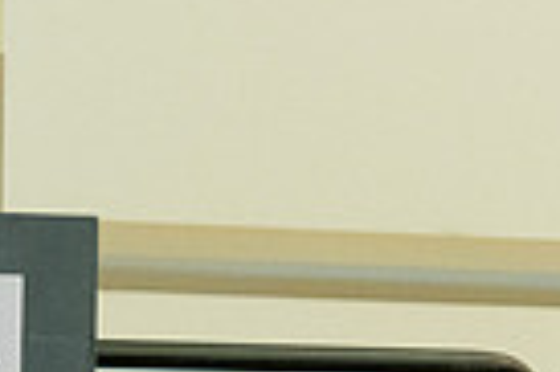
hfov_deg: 2.1
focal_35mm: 979
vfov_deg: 1.4
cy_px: 335
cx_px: 1136
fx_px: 15211
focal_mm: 155
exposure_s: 1/400
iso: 3200
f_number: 4.5
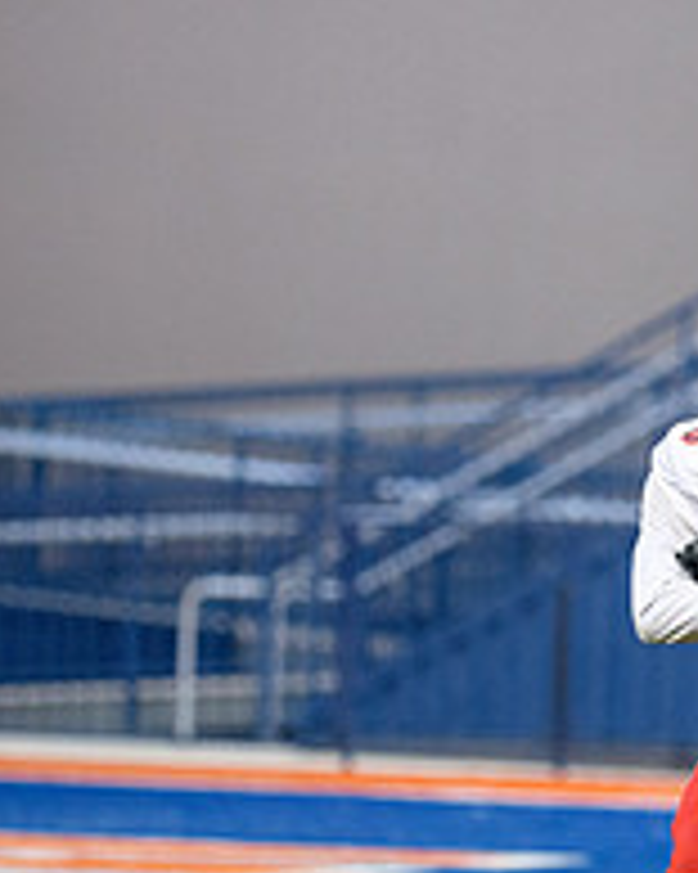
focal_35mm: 506
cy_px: 686
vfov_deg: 3.8
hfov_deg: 3.1
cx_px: 865
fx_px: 13077
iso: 3200
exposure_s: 1/800
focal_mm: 180
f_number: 2.8
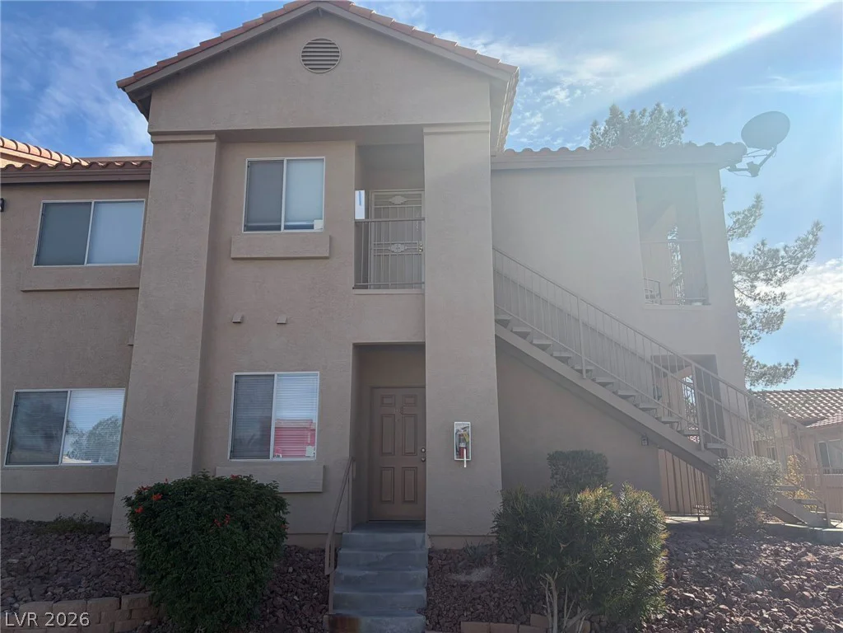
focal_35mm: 26
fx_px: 633
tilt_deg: +15.5
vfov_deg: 53.1
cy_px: 316
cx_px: 422
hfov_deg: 67.3
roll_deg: +0.9
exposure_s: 1/4950
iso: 64
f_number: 1.6
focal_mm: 5.96
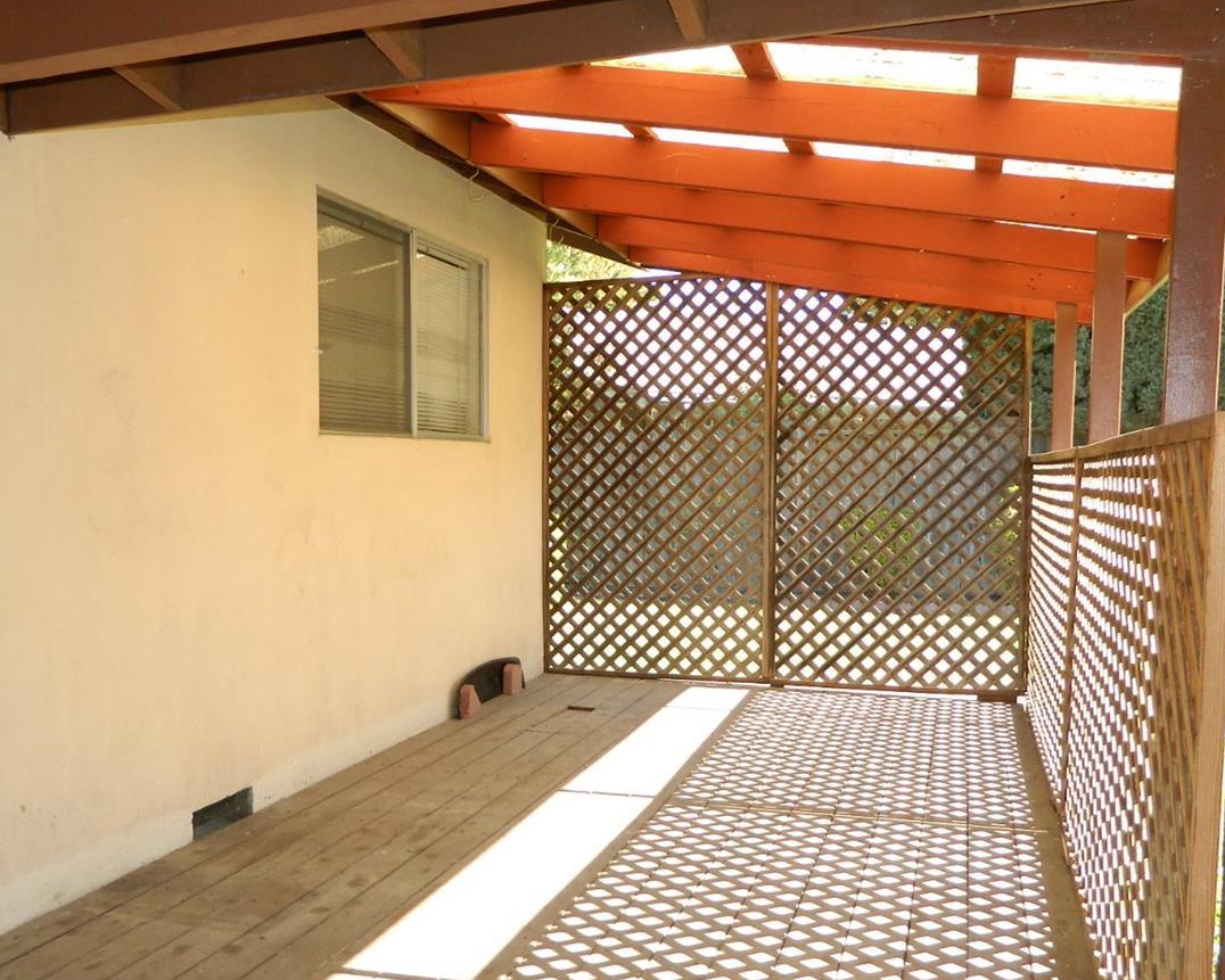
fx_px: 1233
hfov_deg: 52.4
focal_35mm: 34
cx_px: 471
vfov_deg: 43.2
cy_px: 583
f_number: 3.1
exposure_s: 1/125
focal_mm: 4.5
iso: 110
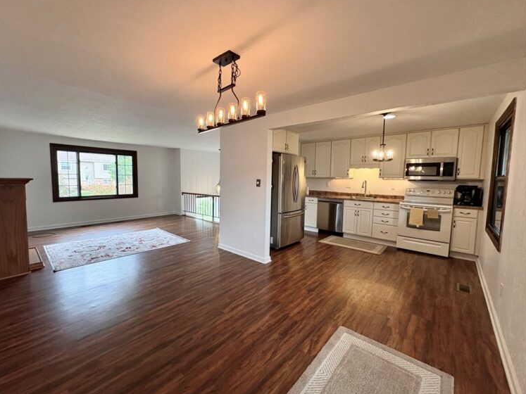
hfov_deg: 98.1
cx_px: 246
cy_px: 196
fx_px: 228
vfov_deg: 81.7
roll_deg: +0.0
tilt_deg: -4.0
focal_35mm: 15
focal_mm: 2.22
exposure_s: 1/120
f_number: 2.2
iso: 320
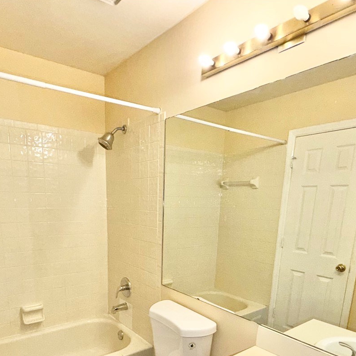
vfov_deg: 59.6
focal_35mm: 25
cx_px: 161
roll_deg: -0.6
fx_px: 291
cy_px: 267
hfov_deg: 62.8
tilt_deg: -13.2
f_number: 2.2
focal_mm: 2.22
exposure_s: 1/120
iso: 100
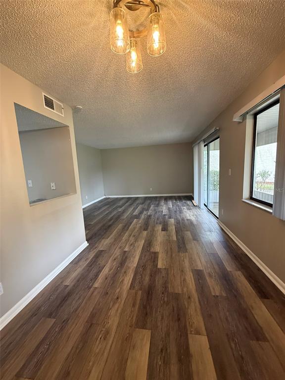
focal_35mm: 14
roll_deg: +2.8
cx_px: 142
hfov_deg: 85.7
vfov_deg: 102.1
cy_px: 190
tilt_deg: -7.7
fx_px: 154
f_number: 2.2
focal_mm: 2.22
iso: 400
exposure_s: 1/60
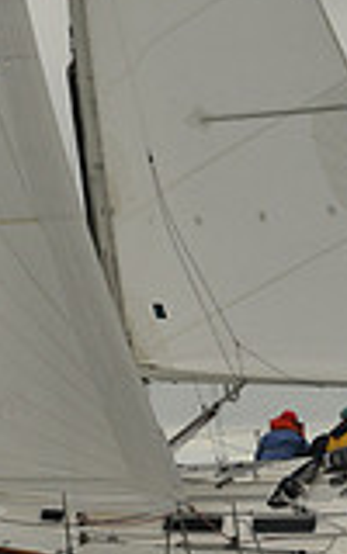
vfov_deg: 8.0
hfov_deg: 5.1
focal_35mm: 259
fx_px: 3919
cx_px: 210
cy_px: -128
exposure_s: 1/800
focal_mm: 70
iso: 320
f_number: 8
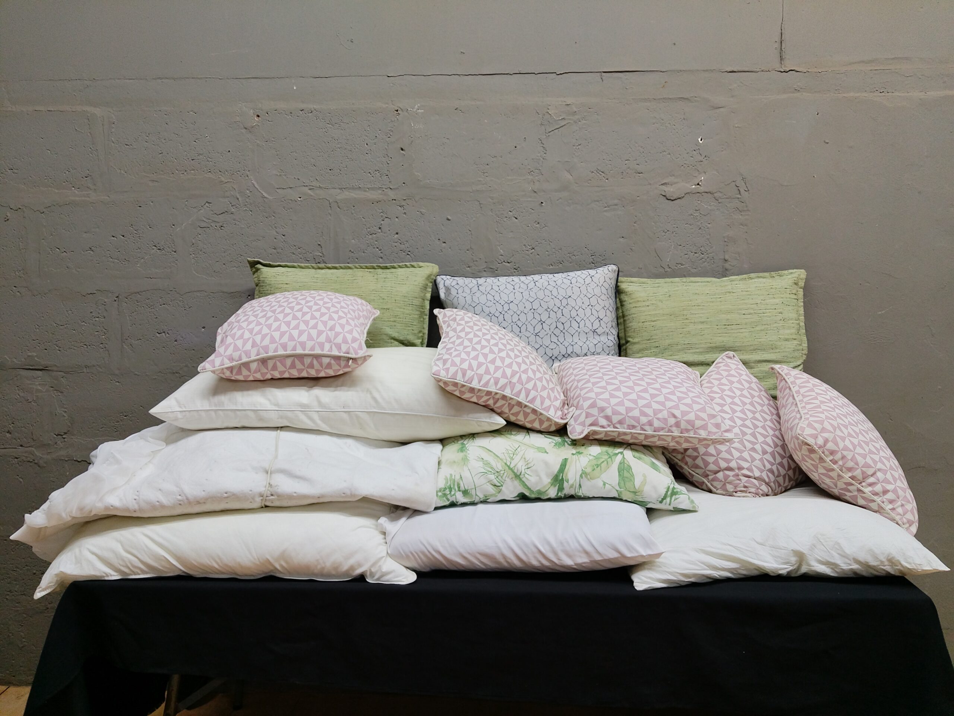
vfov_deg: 53.1
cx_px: 477
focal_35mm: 26
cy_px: 358
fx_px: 717
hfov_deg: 67.3
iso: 250
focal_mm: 4.25
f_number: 1.8
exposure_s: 1/25
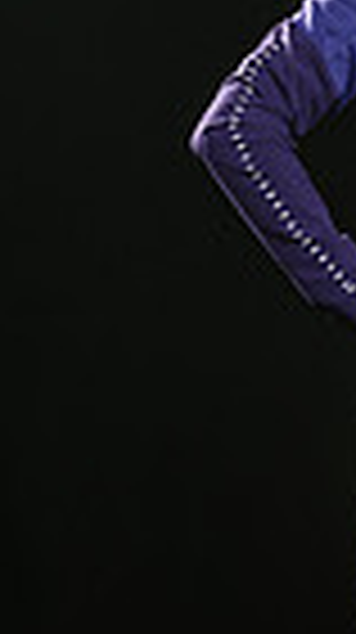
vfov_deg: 6.8
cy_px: 319
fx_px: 5336
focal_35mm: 317
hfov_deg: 3.8
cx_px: 590
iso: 400
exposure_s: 1/200
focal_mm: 95
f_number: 5.6
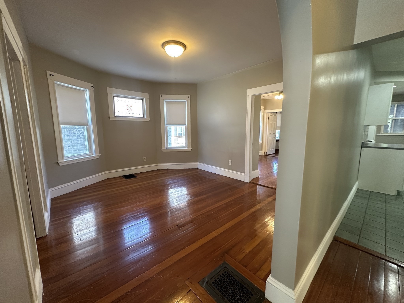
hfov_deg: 102.1
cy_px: 152
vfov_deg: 85.7
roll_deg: +0.4
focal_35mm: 14
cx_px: 202
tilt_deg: -8.2
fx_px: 163
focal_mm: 2.22
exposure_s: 1/60
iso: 250
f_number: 2.2
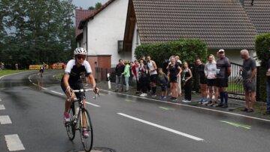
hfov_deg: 42.1
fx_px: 351
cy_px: 88
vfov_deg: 24.4
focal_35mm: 49
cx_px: 138
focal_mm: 28
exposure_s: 1/640
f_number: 6.3
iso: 1600
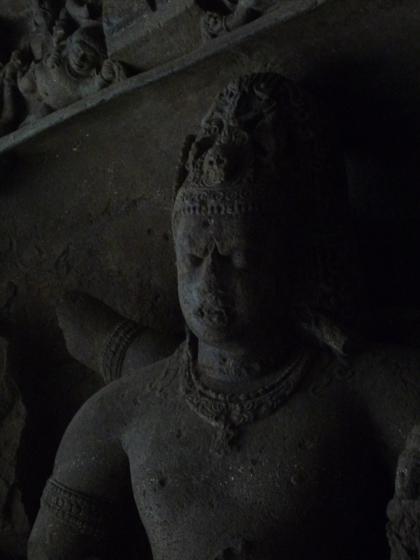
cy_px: 280
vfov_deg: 27.8
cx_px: 210
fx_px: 1132
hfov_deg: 21.0
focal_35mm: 70
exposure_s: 1/4
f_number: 4.7
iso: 400
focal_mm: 10.4
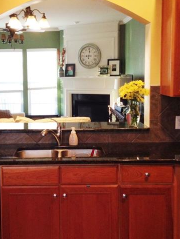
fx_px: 367
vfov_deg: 36.1
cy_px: 105
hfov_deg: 27.4
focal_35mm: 53
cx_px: 59
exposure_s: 1/20
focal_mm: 4.12
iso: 80
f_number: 2.4
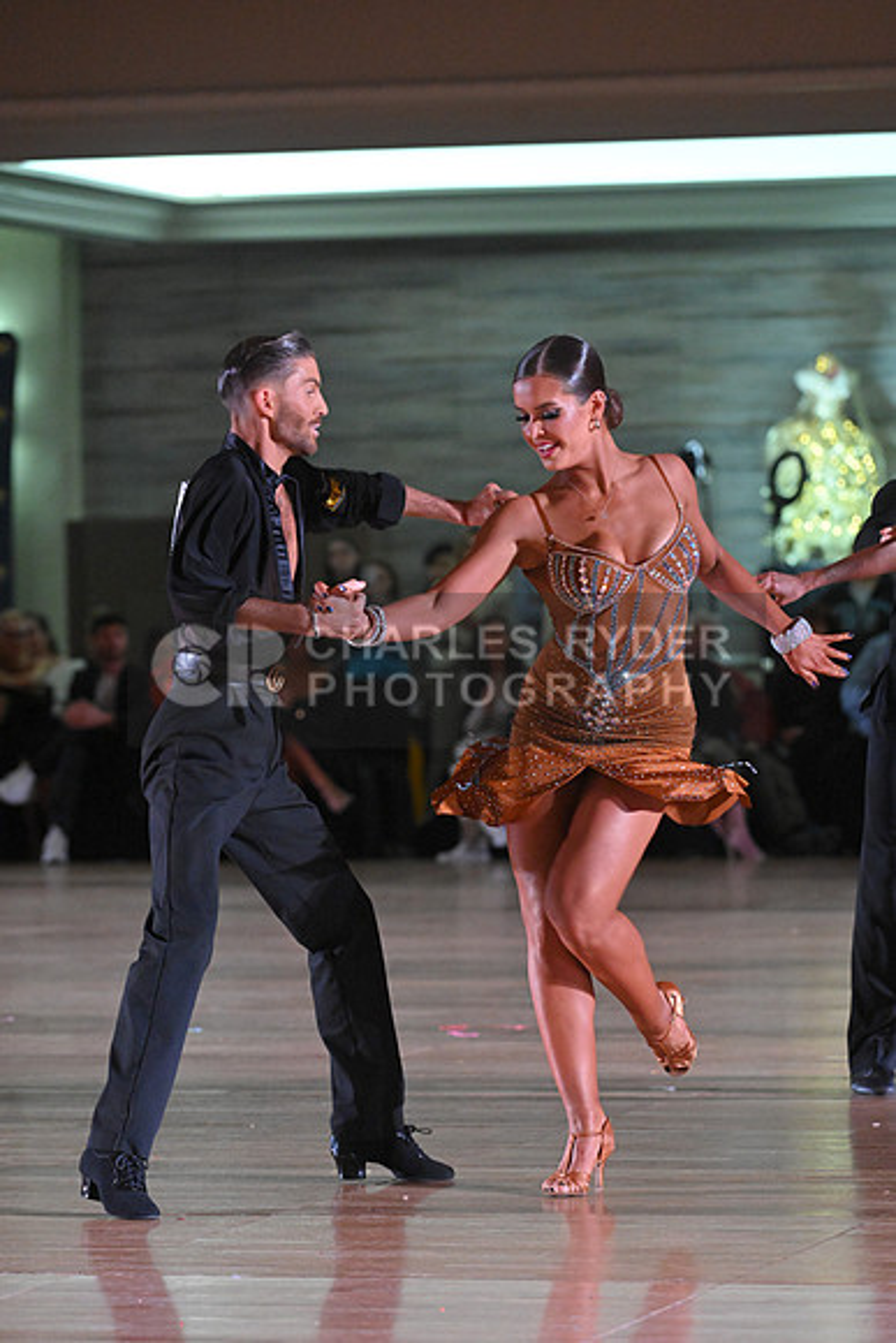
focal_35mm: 175
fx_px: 6529
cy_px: 672
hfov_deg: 7.9
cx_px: 448
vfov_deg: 11.7
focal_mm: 175
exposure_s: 1/400
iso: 6400
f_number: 5.6
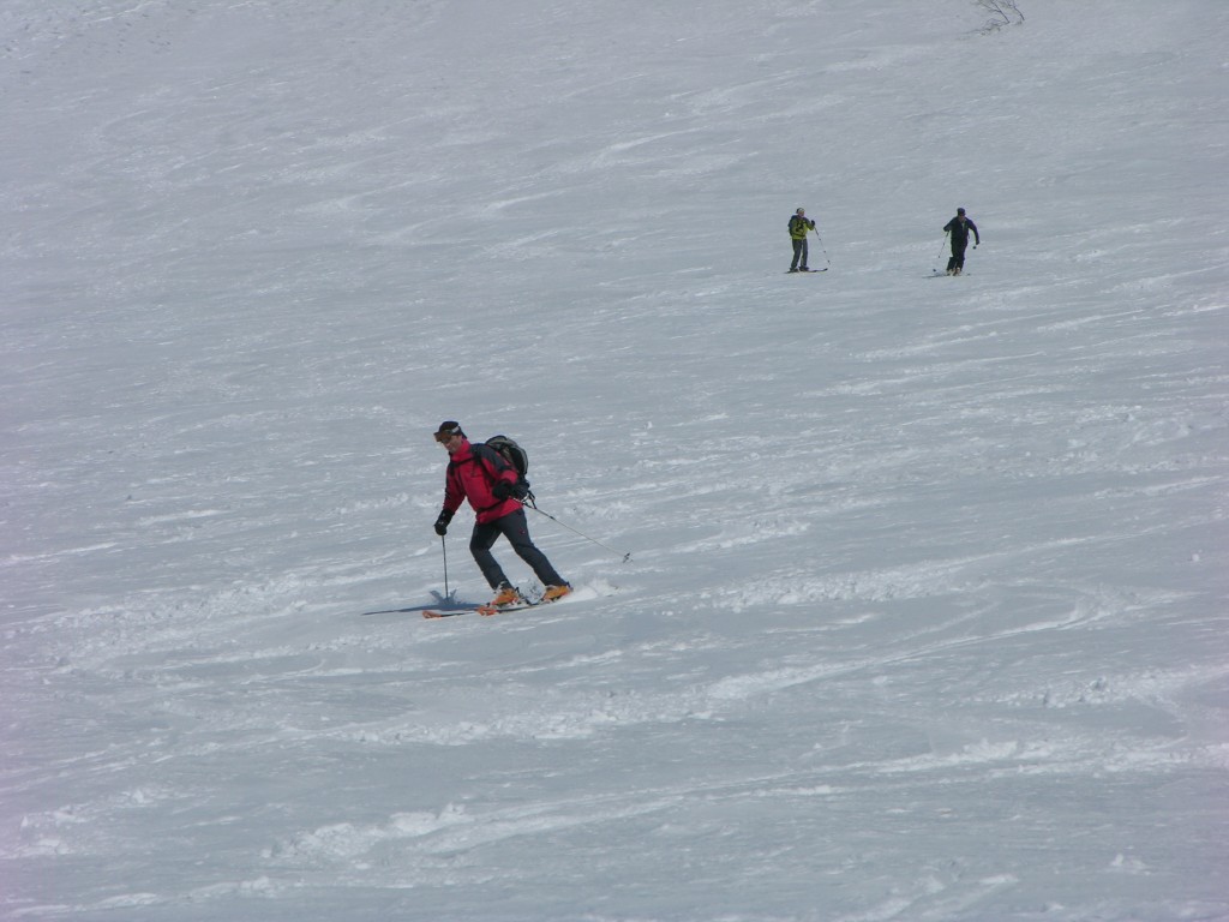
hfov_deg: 7.1
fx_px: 9941
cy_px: 461
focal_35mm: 280
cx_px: 614
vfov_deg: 5.3
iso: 50
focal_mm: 71.2
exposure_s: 1/592
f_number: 7.4
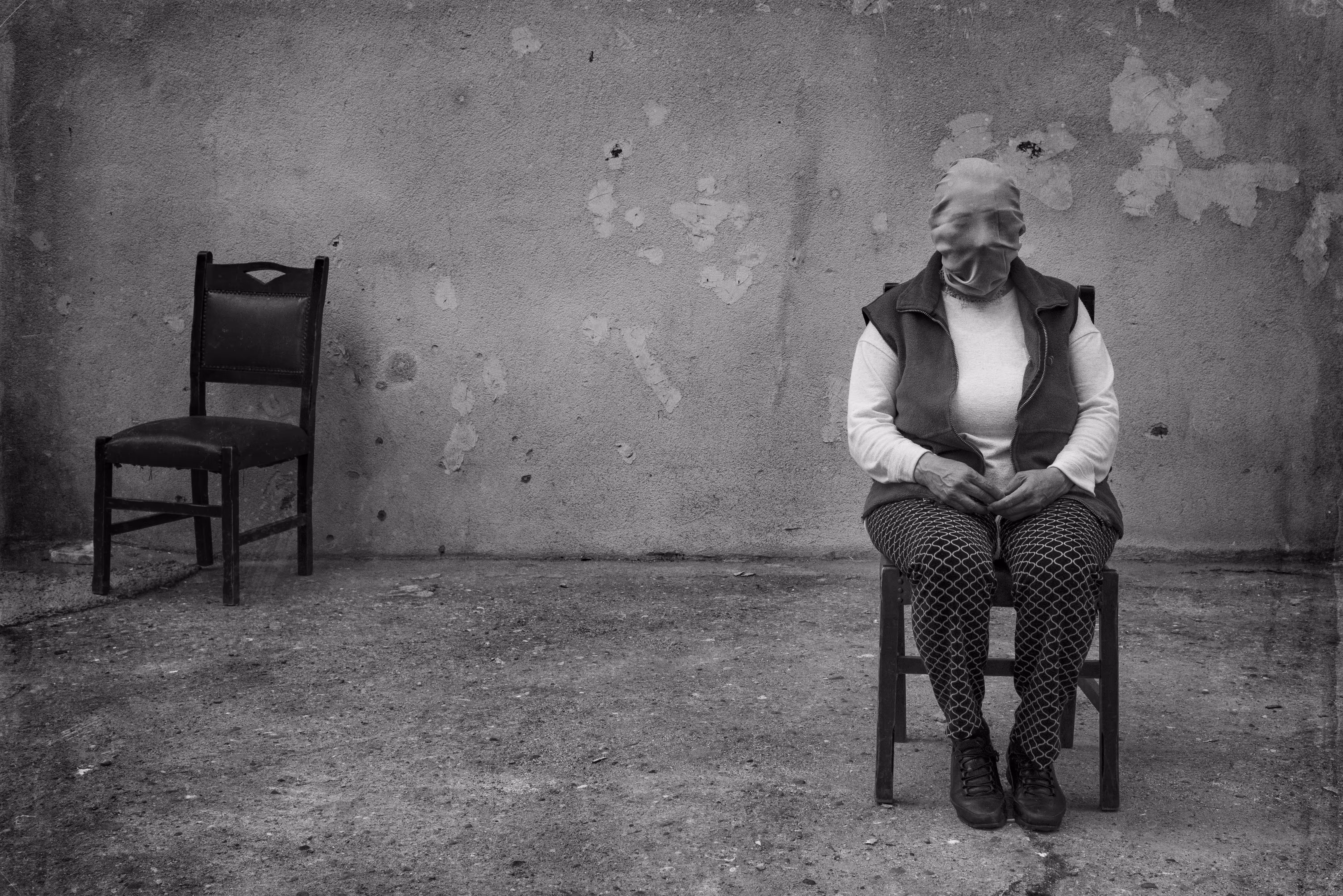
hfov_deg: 39.6
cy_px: 448
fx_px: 1866
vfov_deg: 27.0
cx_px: 672
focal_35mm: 50
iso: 800
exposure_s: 1/1000
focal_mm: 50
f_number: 8
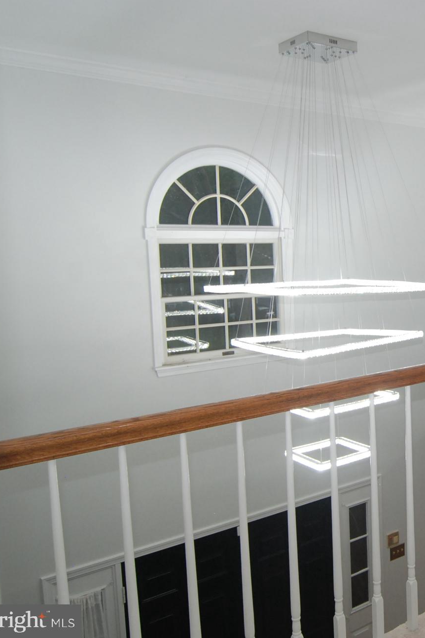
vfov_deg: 53.1
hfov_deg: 32.8
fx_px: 637
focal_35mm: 36
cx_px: 455
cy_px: 319
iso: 800
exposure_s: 1/125
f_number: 7.1
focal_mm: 16
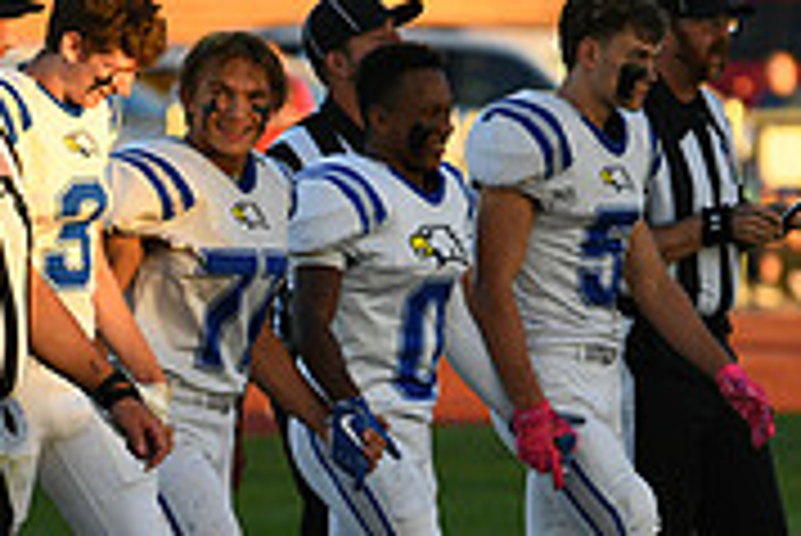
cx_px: 369
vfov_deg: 2.5
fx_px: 12358
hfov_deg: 3.7
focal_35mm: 555
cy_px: 363
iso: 160
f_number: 2.8
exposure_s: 1/320
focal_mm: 170
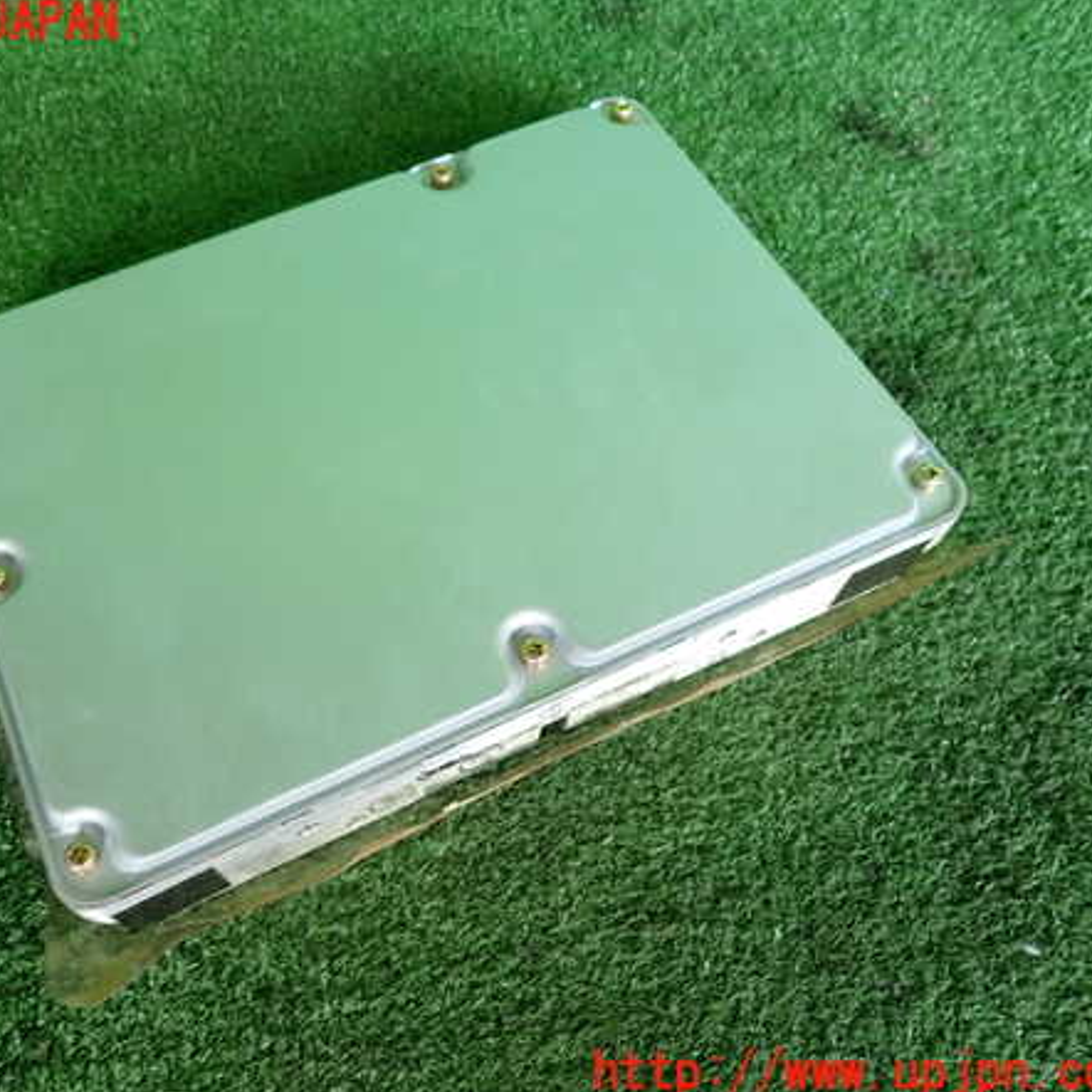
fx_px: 1071
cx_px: 410
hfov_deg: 53.4
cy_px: 548
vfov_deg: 54.0
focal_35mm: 30
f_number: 2
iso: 200
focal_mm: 4.5
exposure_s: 1/50
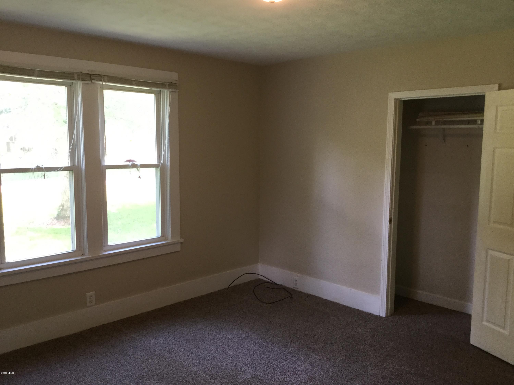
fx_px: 460
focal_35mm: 31
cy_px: 192
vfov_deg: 45.4
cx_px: 257
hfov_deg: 58.4
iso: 50
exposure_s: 1/30
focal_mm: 3.3
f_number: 2.4
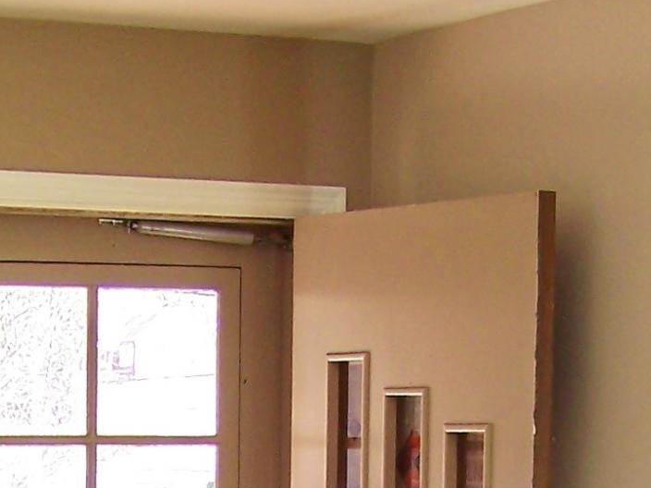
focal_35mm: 162
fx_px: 3047
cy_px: 999
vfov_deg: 8.6
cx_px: 85
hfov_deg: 12.1
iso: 64
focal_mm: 6.3
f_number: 2.8
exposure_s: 1/40
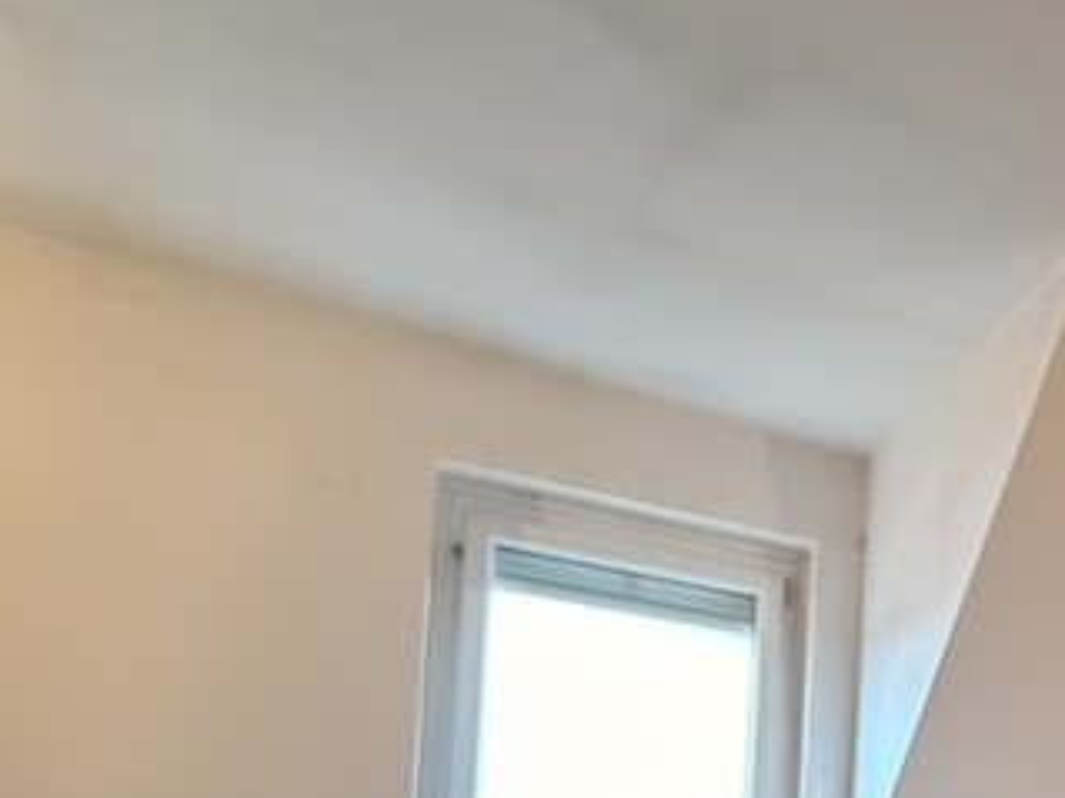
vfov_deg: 28.2
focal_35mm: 45
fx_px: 1384
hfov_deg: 30.0
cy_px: 952
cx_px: 1492
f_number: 2.2
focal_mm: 2.22
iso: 1000
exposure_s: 1/33
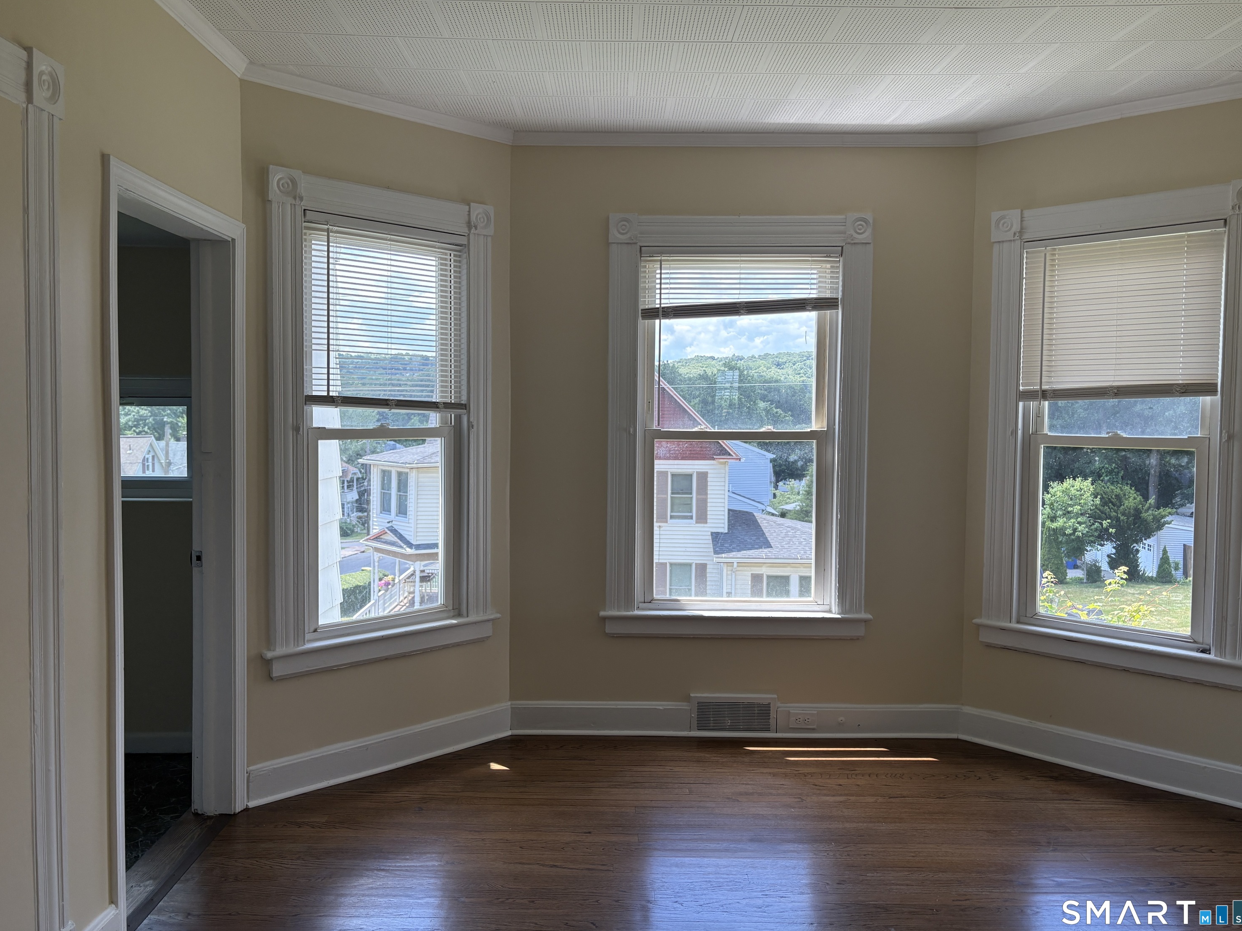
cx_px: 609
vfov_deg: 51.4
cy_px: 451
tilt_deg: -2.3
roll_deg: -0.8
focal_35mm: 27
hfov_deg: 65.3
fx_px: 969
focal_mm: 5.96
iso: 64
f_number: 1.6
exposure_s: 1/422
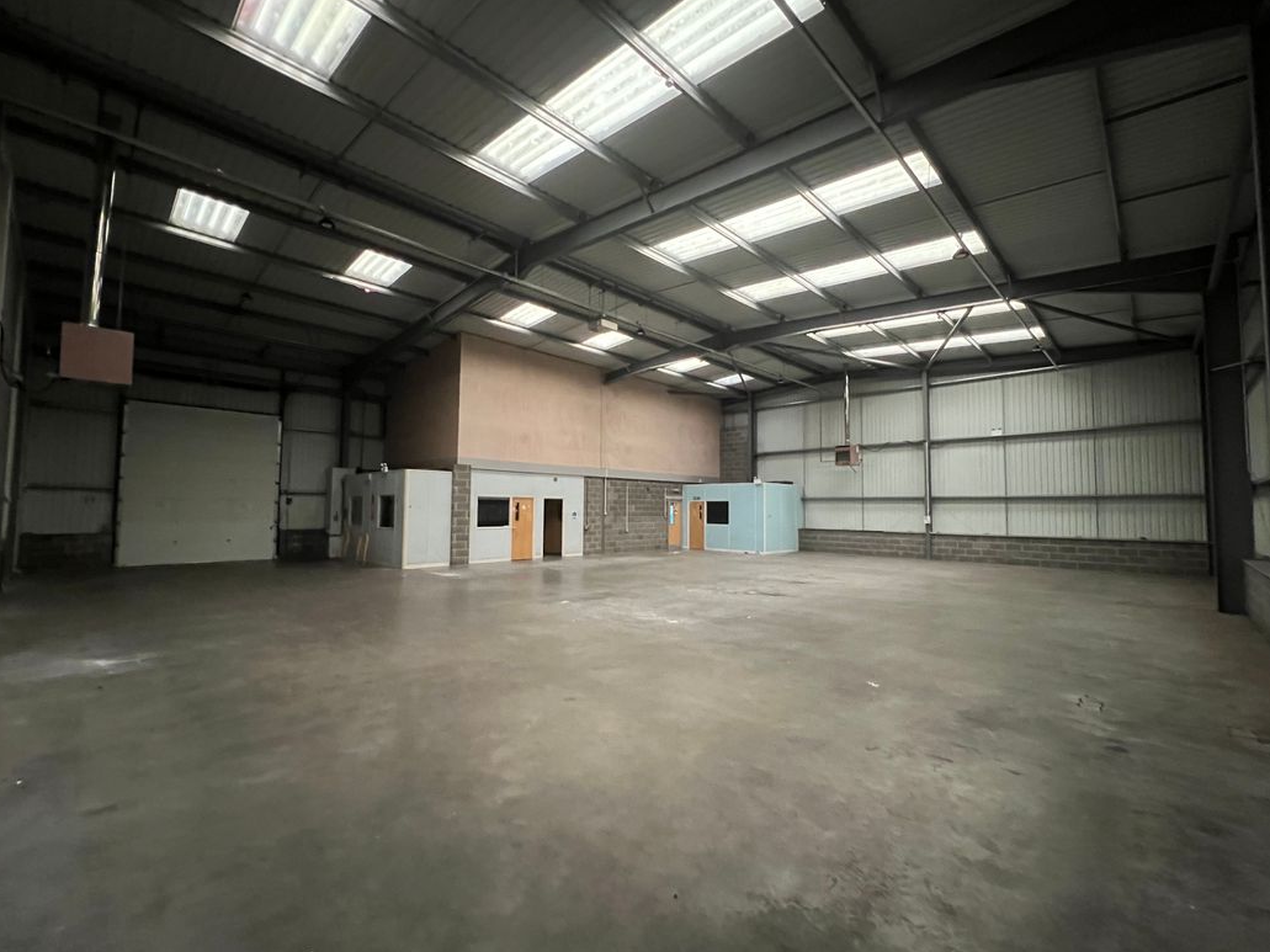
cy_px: 482
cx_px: 652
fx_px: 514
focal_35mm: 14
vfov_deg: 85.7
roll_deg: -0.3
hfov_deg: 102.0
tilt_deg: +3.4
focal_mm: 1.57
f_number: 1.8
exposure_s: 1/50
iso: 1000
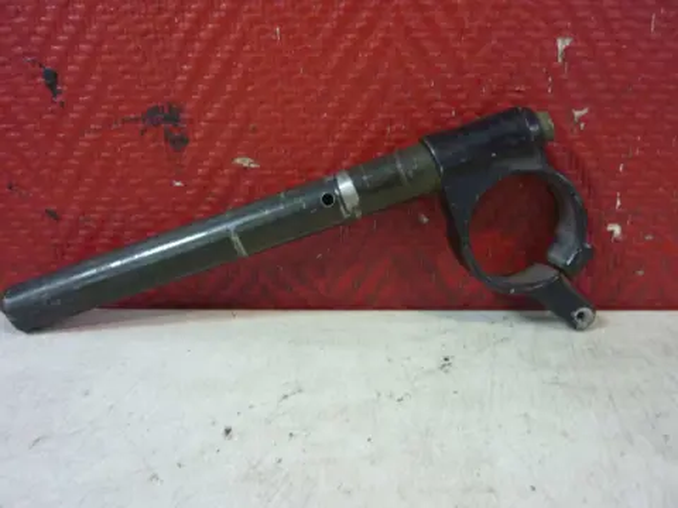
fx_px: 646
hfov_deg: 55.4
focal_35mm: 33
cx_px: 339
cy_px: 254
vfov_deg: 42.9
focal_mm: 5.5
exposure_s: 1/10
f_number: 2.8
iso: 400
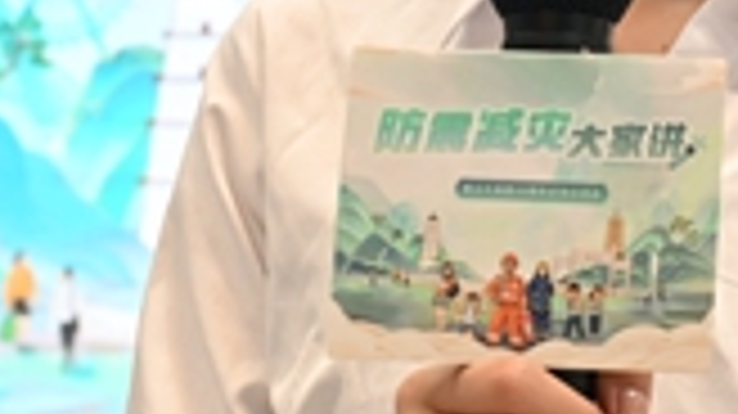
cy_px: -151
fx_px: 3042
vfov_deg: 7.7
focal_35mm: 156
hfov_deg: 13.6
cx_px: 788
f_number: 5
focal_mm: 30.5
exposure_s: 1/100
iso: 1250
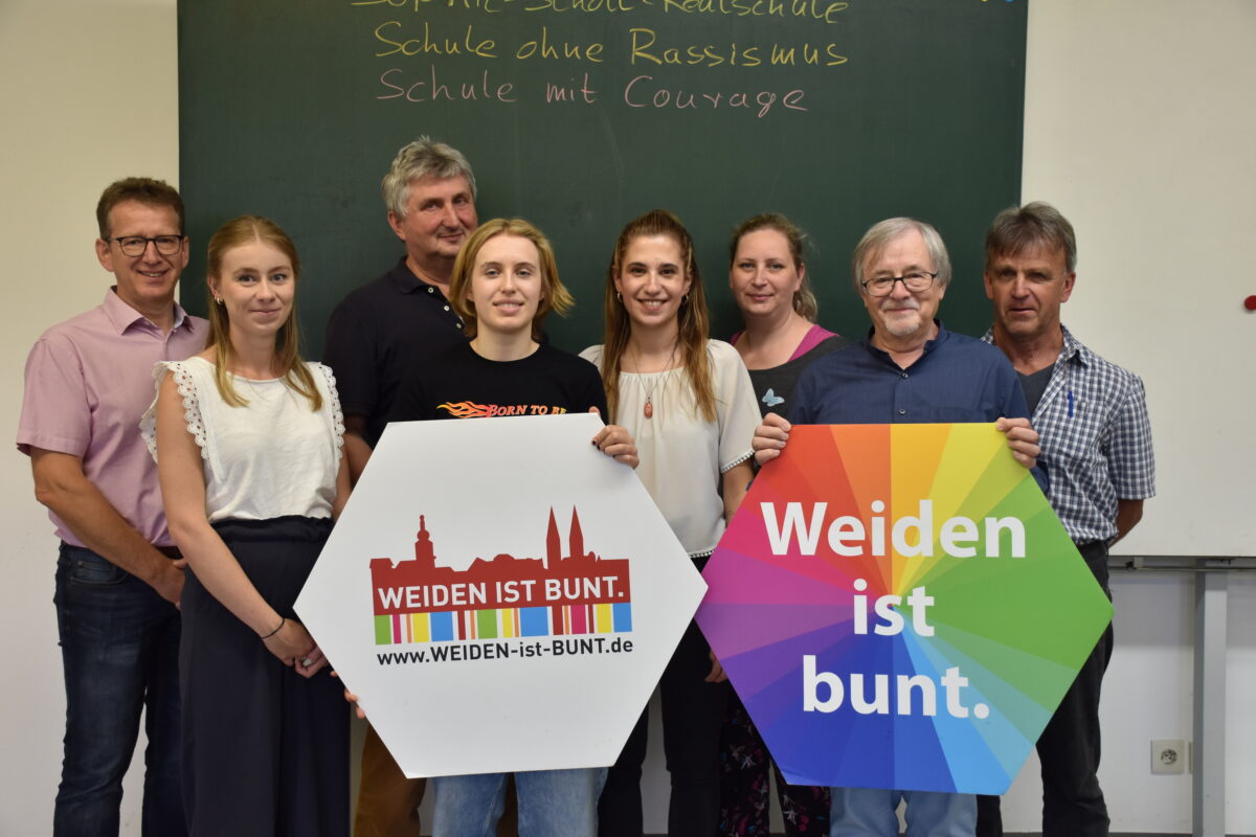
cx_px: 628
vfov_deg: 34.2
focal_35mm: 39
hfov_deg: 49.6
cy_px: 418
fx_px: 1361
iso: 400
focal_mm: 26
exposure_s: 1/80
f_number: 4
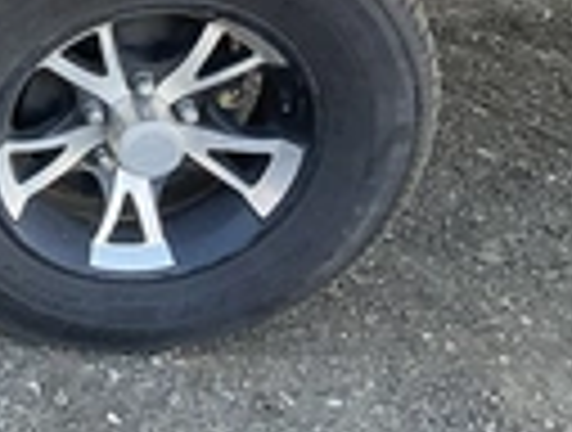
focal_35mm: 91
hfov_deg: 19.0
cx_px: -279
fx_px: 1508
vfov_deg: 16.2
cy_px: 112
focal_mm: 3
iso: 40
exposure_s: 1/122
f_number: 1.8
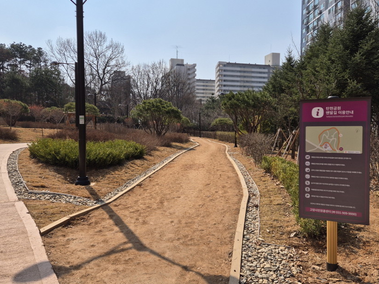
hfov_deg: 65.3
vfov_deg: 51.3
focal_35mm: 27
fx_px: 296
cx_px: 191
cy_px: 141
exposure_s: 1/3688
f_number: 1.8
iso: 25
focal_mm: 5.4
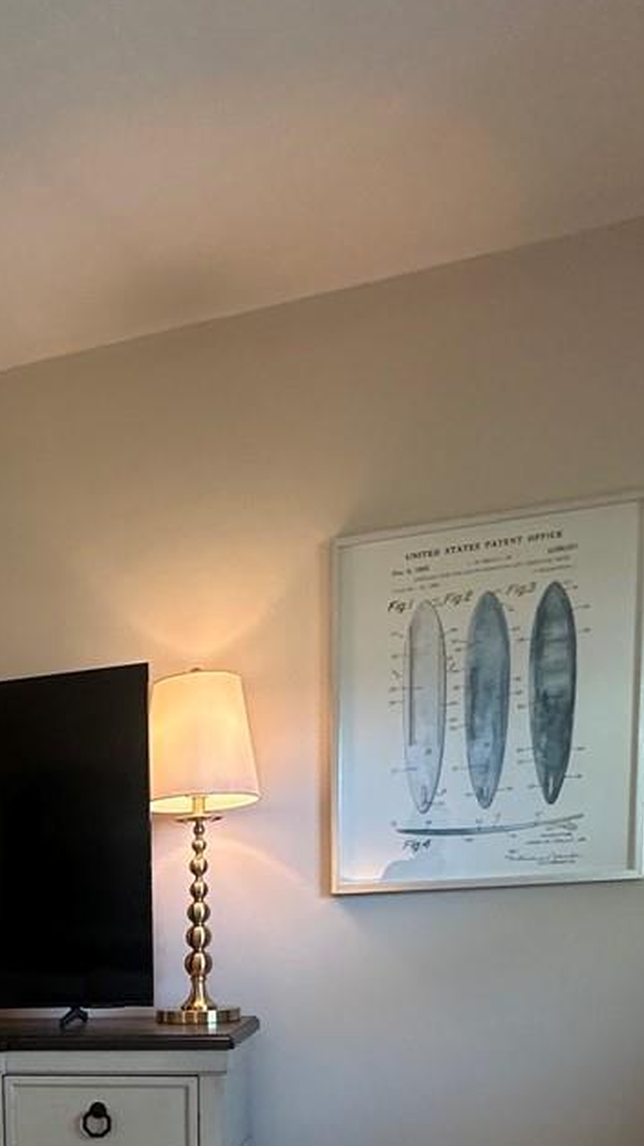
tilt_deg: -6.5
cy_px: 1080
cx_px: -95
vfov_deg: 45.5
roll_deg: +2.2
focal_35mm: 39
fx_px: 1184
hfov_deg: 27.4
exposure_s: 1/60
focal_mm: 2.22
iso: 200
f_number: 2.2
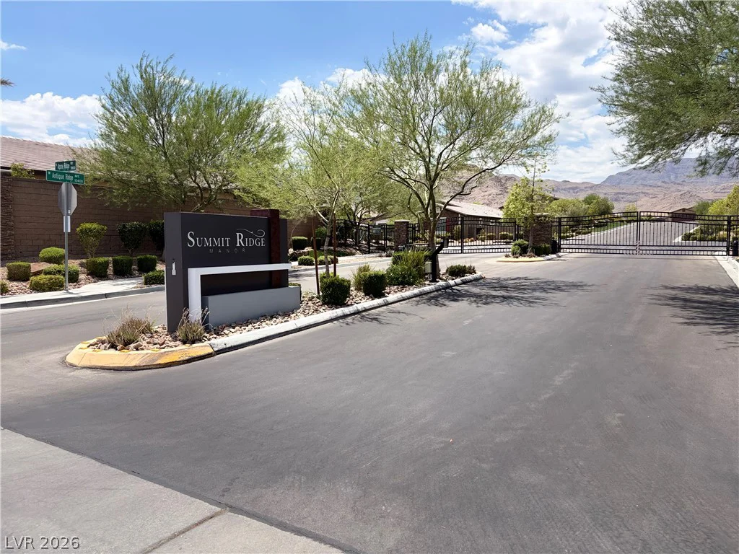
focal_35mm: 26
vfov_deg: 53.1
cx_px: 370
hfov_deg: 67.3
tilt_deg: -2.8
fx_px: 555
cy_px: 277
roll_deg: +0.3
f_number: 1.6
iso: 50
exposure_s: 1/3448
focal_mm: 5.96
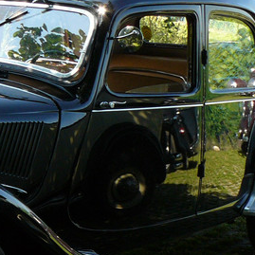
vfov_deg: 13.8
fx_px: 1050
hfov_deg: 13.6
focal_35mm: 126
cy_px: 161
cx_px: -21
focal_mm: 6
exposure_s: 1/125
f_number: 3.6
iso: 100
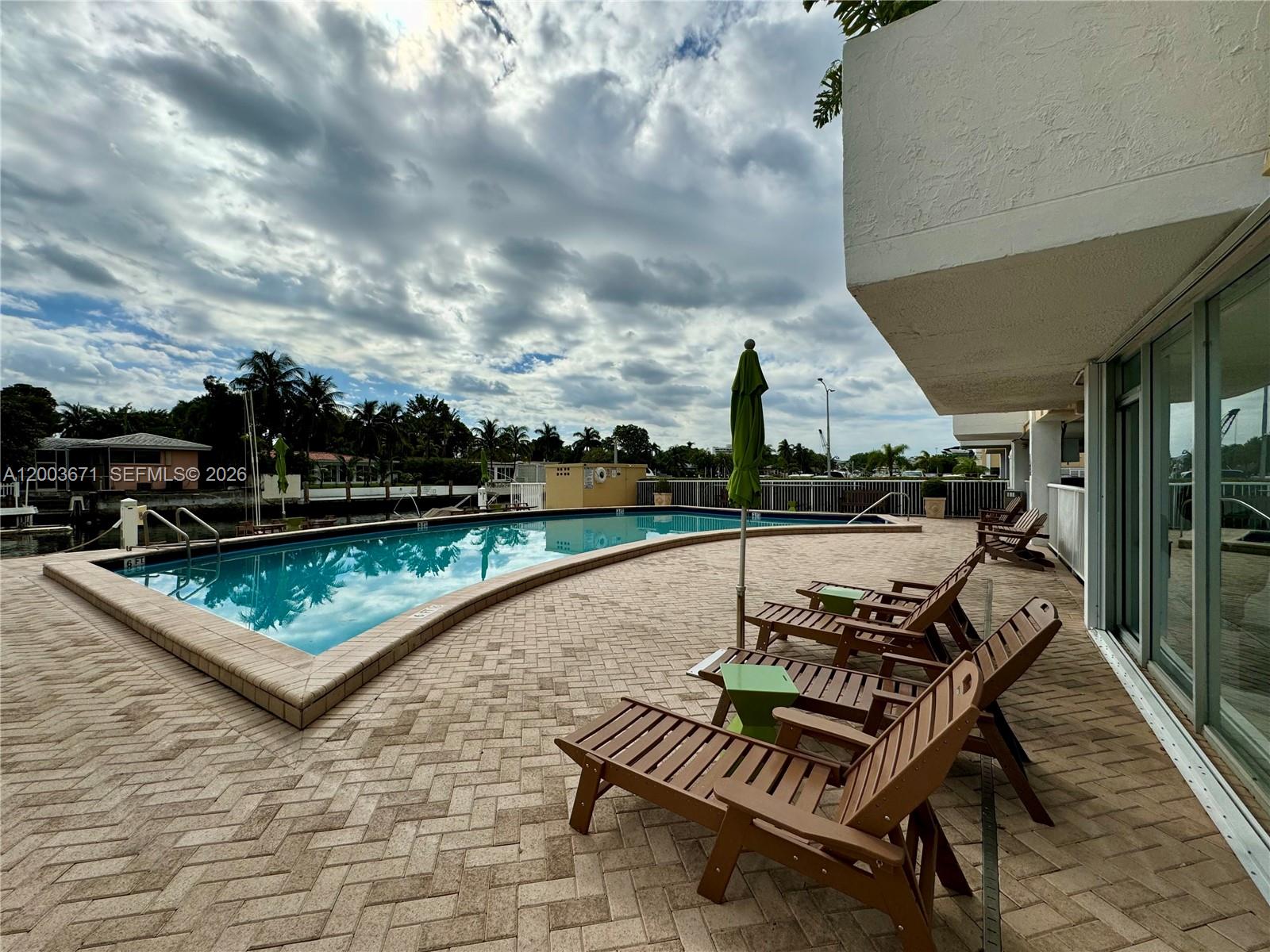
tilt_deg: -1.1
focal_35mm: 14
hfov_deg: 102.1
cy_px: 476
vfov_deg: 85.7
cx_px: 635
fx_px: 514
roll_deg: +0.3
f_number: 2.2
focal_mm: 2.22
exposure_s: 1/4630
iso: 40
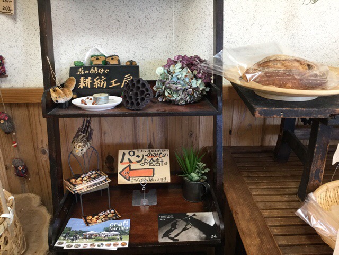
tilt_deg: -21.0
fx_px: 304
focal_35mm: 31
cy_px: 128
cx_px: 170
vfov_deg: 45.4
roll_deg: -1.6
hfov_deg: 58.4
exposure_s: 1/30
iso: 80
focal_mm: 3.3
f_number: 2.4
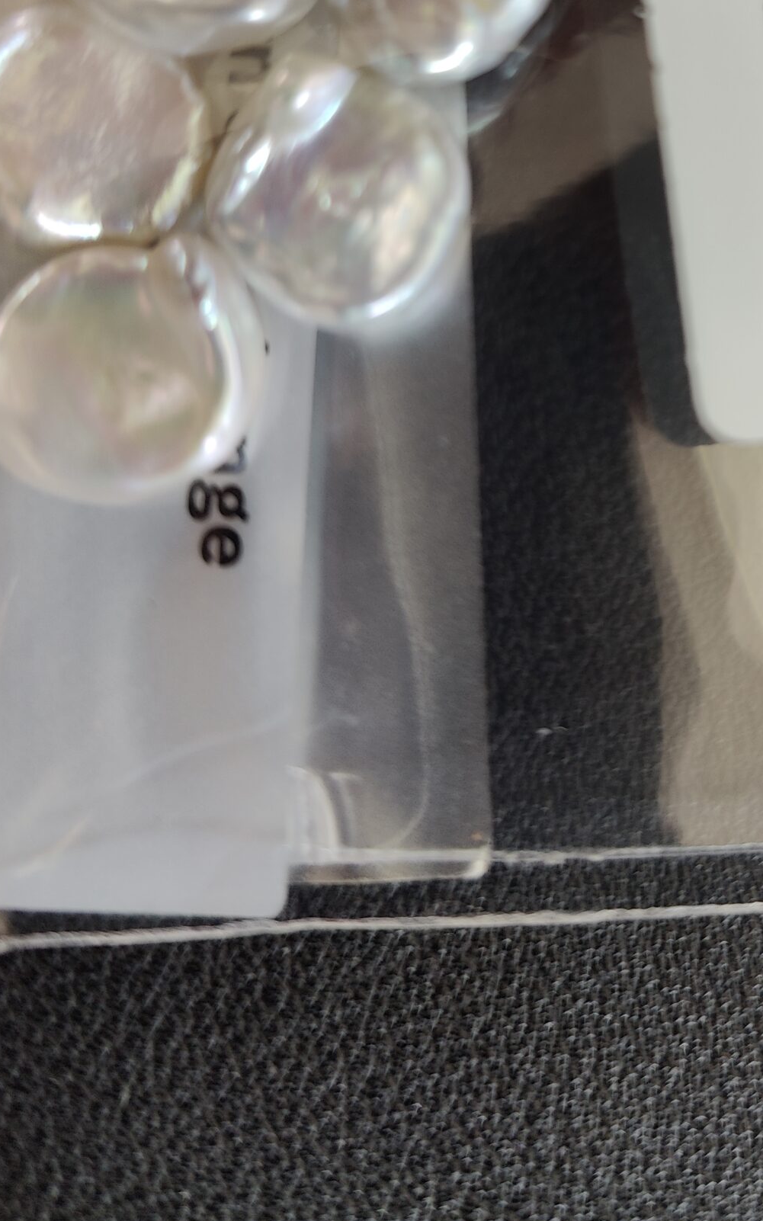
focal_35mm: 39
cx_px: 583
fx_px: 1298
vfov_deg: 48.0
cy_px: 268
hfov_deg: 32.1
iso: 320
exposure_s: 1/40
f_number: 1.8
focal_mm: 6.06
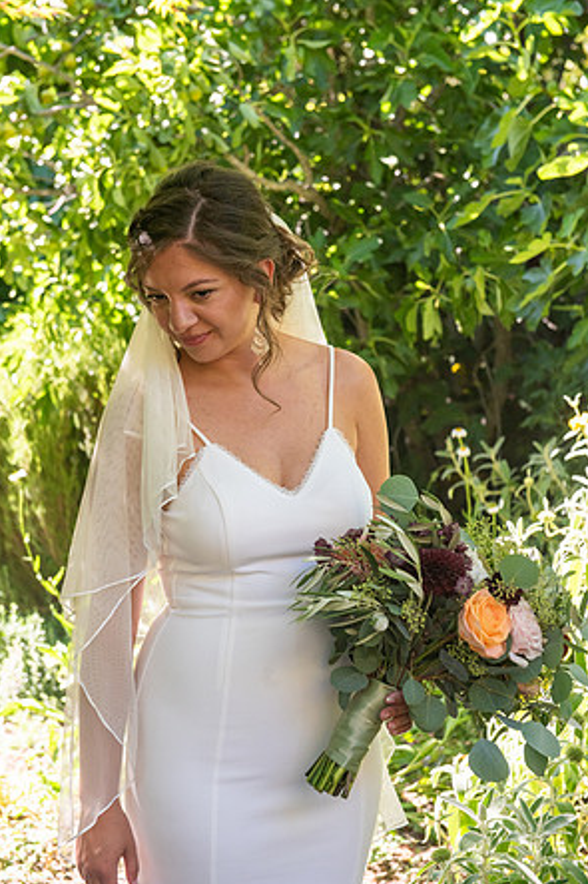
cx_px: 295
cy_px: 445
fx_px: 1545
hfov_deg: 21.6
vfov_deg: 31.9
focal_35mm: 63
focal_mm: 62
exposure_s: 1/500
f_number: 5
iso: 640
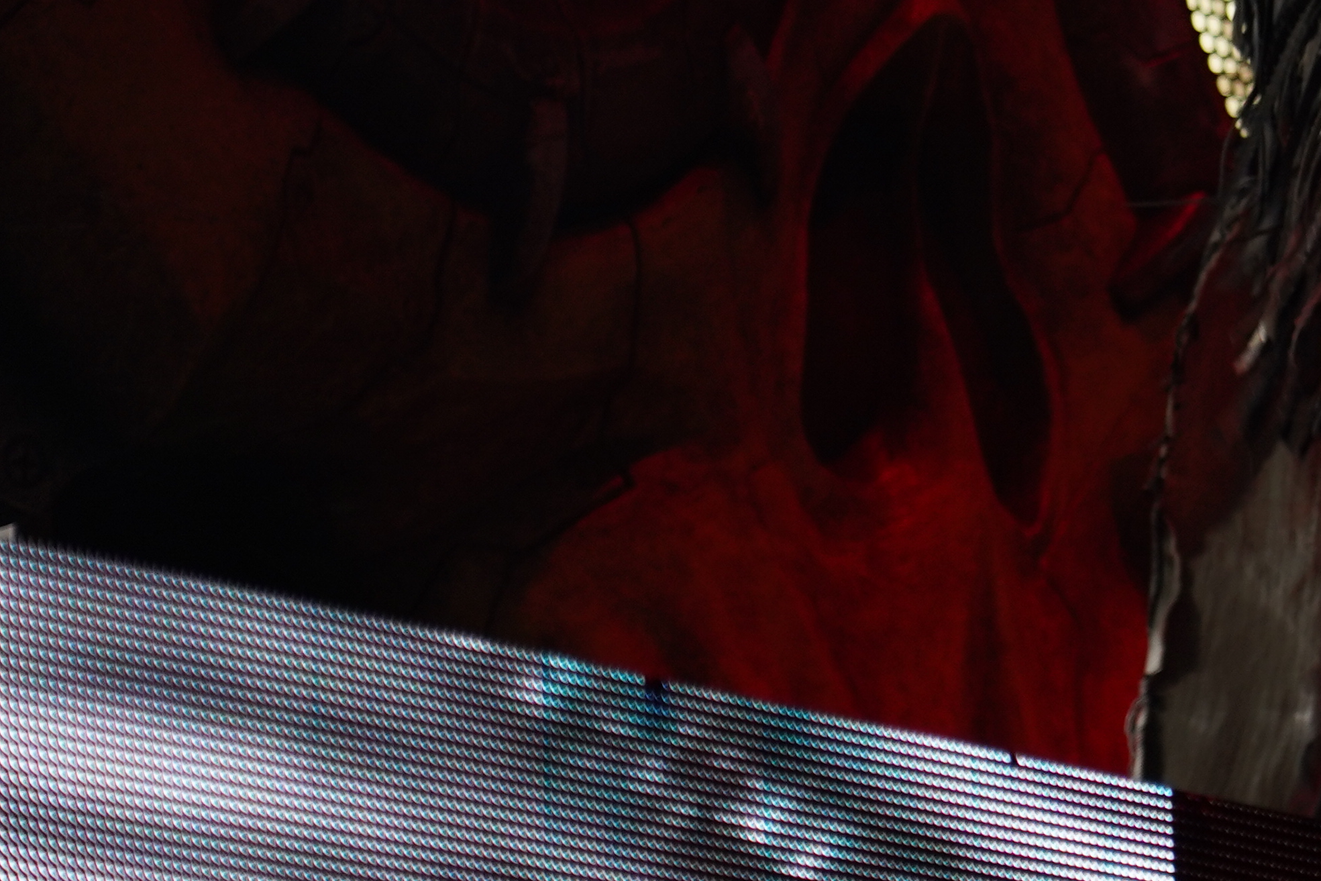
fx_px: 11742
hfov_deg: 6.4
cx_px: 1961
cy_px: -144
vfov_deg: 4.3
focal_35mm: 320
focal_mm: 105
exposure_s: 1/125
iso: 400
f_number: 4
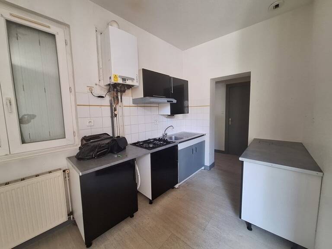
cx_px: 166
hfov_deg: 106.2
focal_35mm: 13
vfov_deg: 89.9
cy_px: 124
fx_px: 125
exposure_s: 1/40
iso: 200
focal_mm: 1.74
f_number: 2.2
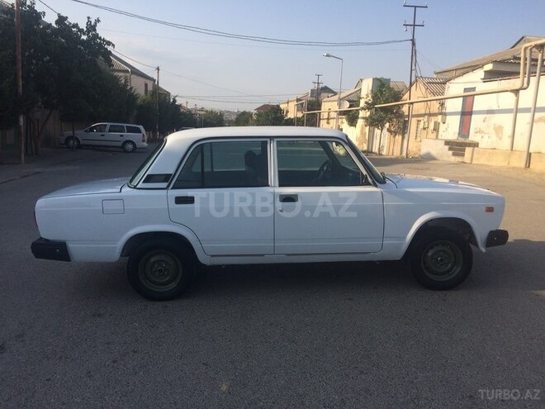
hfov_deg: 61.7
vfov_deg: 48.2
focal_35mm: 29
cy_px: 204
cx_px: 272
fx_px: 457
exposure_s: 1/1325
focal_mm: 4.15
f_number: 2.2
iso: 32
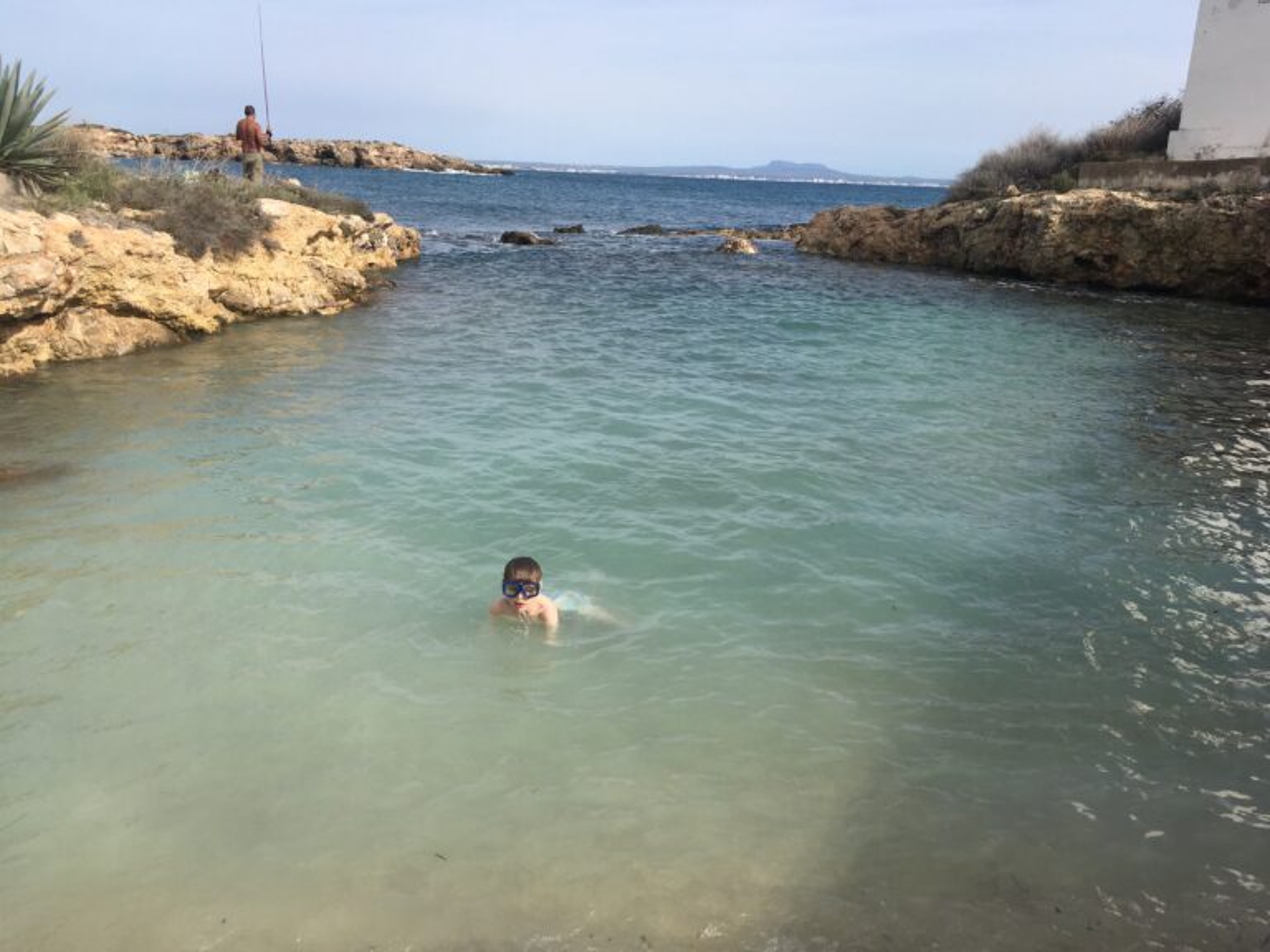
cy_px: 476
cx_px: 635
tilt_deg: -14.6
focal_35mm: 29
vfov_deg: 48.2
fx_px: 1064
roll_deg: -2.8
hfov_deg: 61.7
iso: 25
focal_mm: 4.15
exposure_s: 1/1972
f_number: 2.2
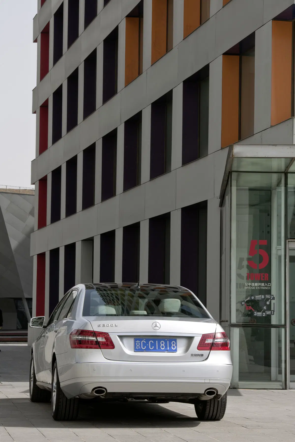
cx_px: 148
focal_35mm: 105
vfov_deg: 19.5
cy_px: 221
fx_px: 1291
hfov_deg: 13.0
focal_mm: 105
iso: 100
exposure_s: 1/50
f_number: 16
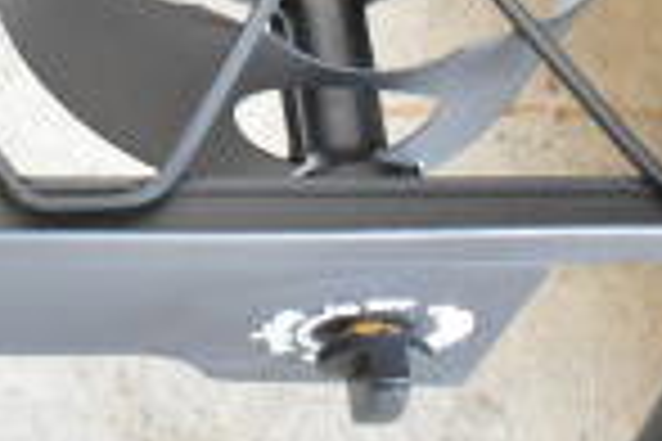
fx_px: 2519
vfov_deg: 9.4
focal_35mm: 137
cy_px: -398
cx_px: -216
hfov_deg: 14.3
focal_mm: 22
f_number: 4.5
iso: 1600
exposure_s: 1/80
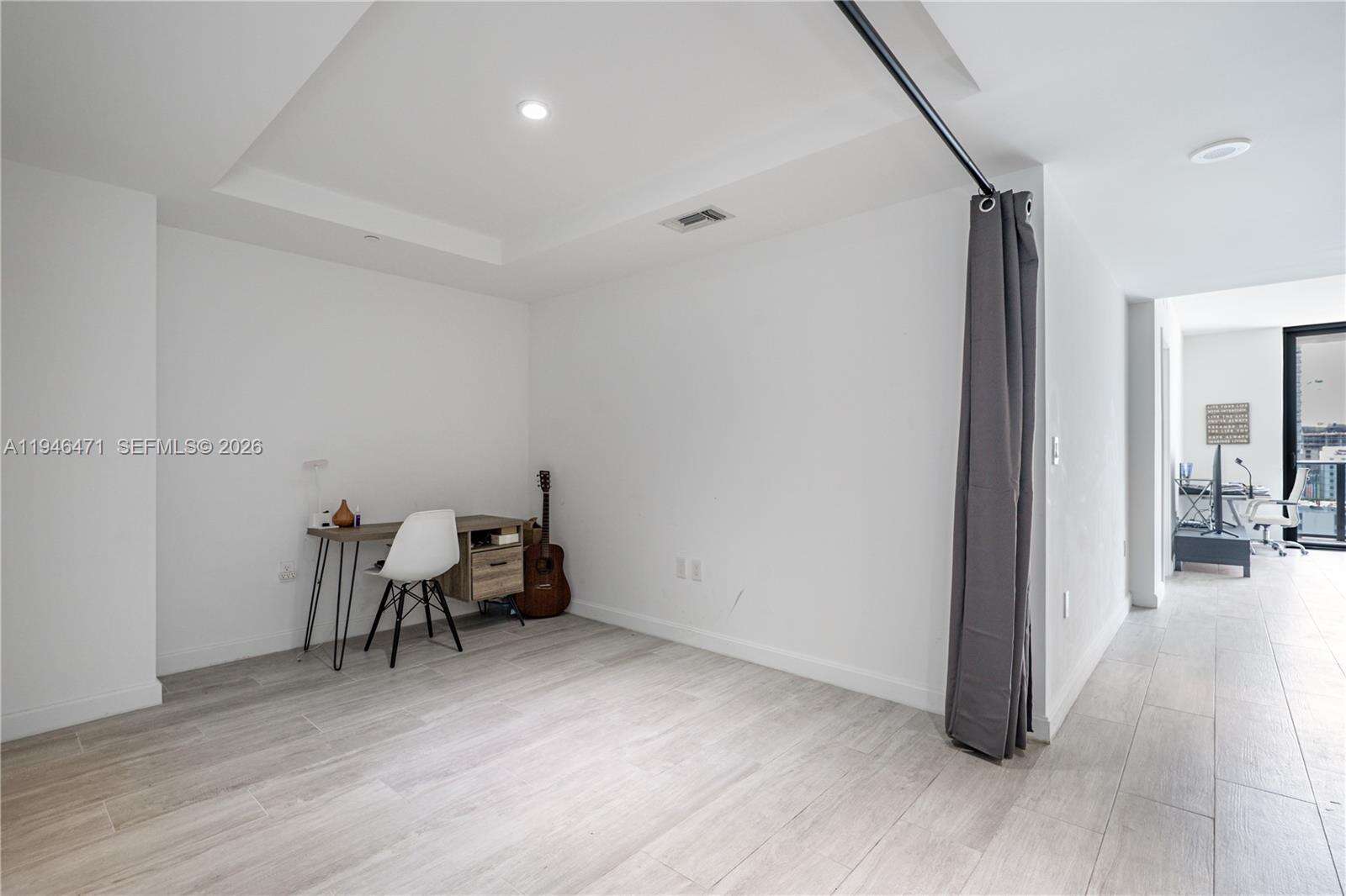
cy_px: 448
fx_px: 635
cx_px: 673
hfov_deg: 93.3
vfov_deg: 70.4
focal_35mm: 17
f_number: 8
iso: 200
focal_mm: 17
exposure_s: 1/6
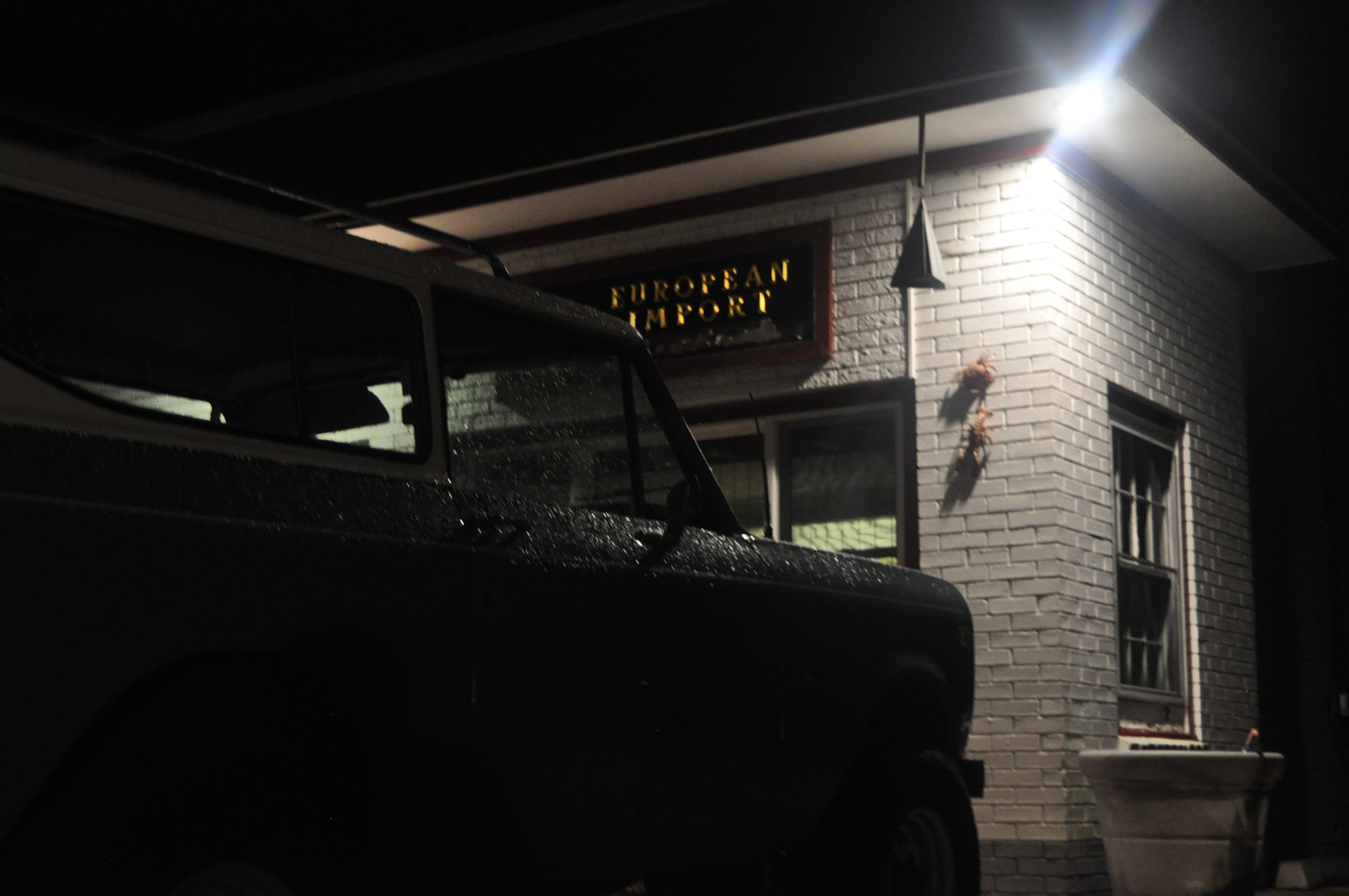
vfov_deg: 25.7
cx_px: 674
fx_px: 1965
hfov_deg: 37.9
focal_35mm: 52
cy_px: 448
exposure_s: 1/6
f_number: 4.5
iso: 1600
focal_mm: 35
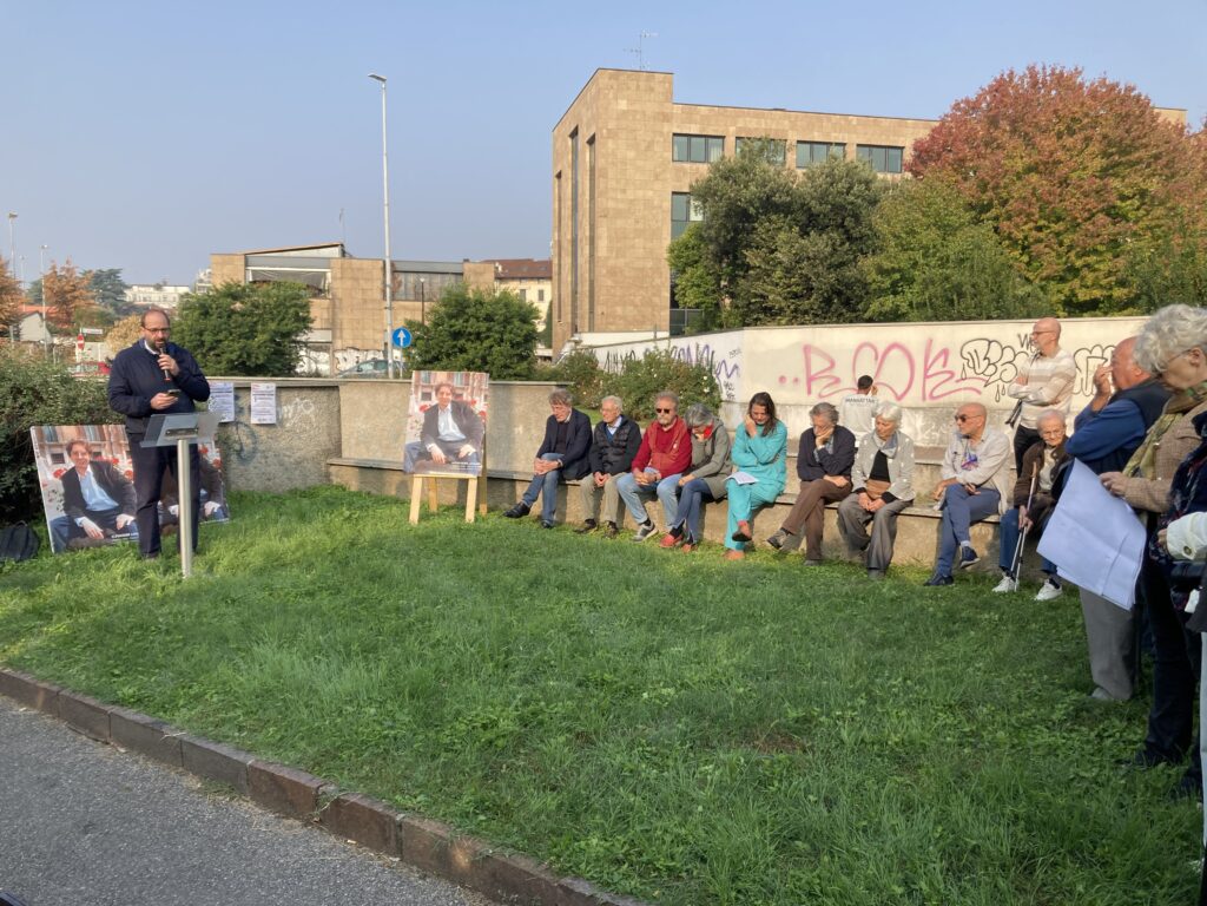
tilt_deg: -4.6
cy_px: 453
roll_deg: +0.0
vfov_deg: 49.7
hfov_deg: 63.4
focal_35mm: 28
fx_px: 976
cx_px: 604
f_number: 1.8
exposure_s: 1/1130
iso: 20
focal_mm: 3.99
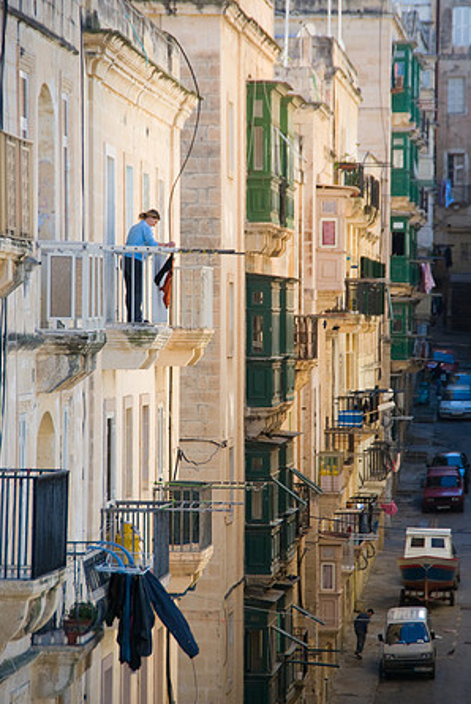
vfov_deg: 9.5
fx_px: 4232
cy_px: 352
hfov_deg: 6.4
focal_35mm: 216
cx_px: 235
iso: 400
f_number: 5.6
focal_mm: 142.5
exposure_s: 1/125
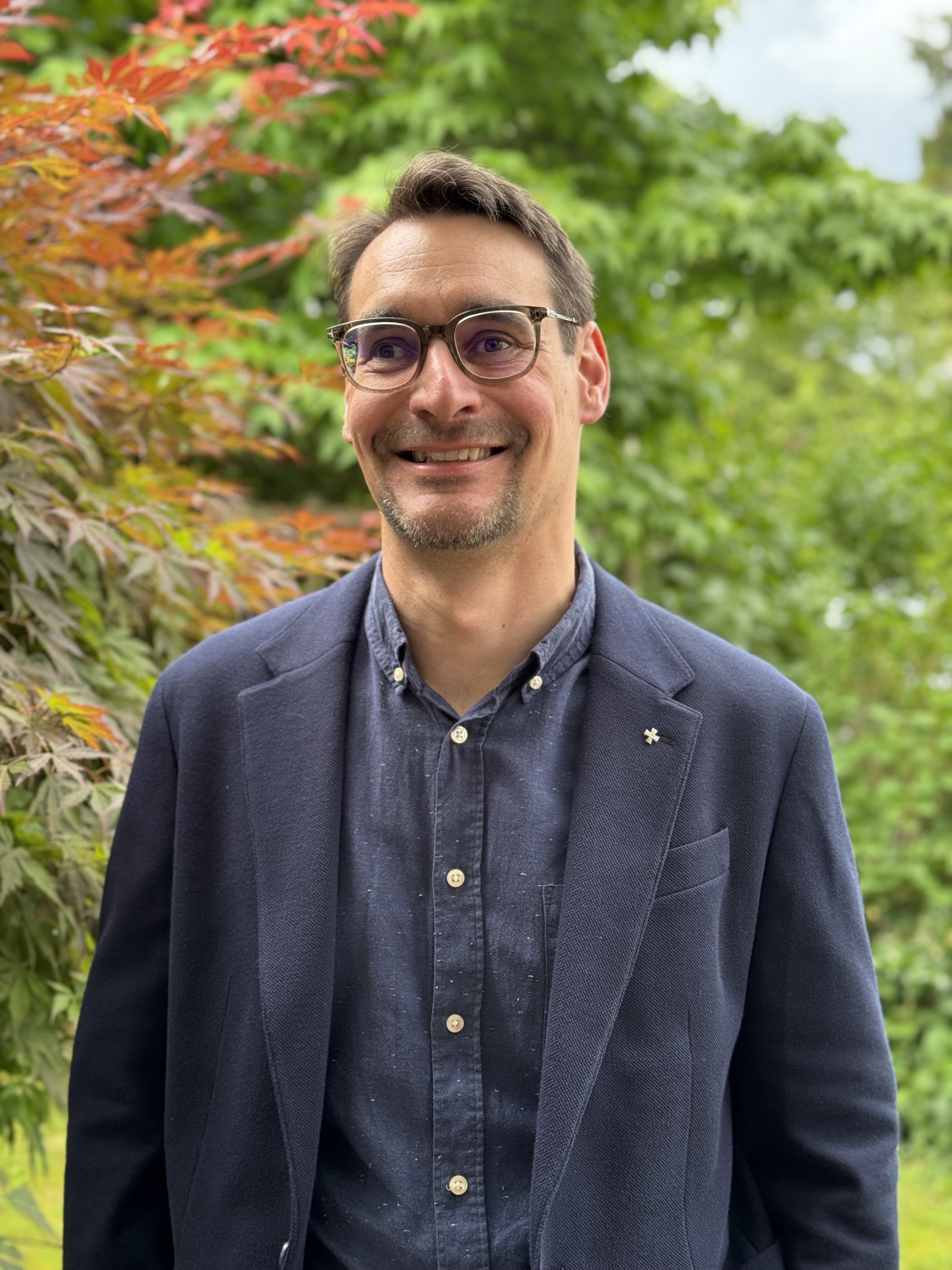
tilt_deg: -2.3
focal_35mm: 48
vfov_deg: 39.7
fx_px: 1760
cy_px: 635
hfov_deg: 30.3
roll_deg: -1.6
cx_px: 476
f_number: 1.78
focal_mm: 6.76
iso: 64
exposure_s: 1/121
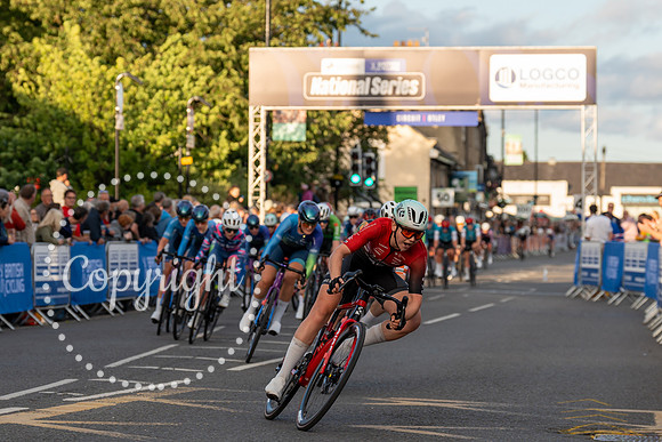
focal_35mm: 137
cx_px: 289
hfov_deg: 15.0
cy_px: 240
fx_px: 2519
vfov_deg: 10.0
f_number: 3.5
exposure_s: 1/800
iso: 320
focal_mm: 94
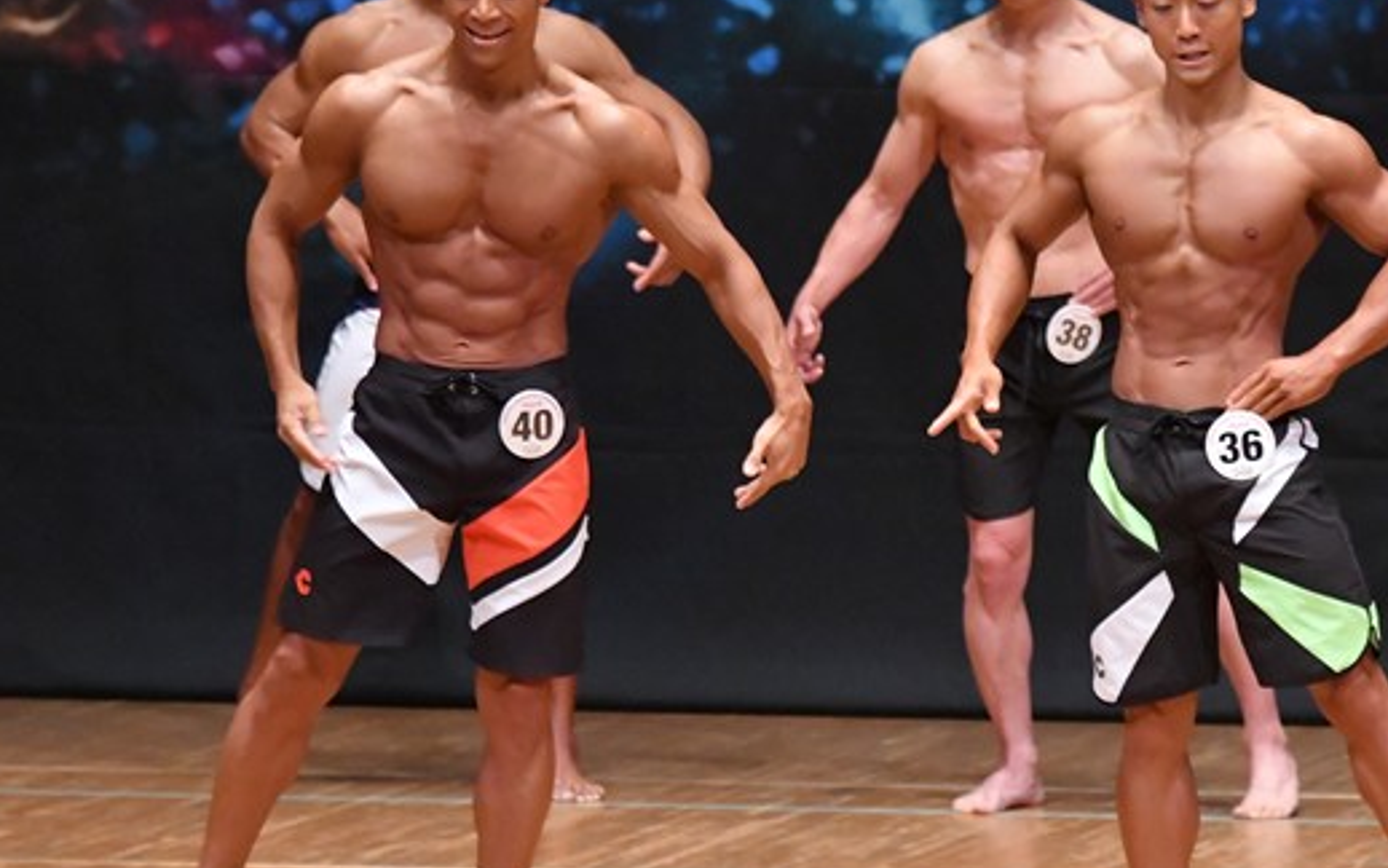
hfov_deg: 4.8
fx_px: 16421
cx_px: 886
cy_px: 525
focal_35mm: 434
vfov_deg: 3.0
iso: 8000
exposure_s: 1/400
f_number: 5.6
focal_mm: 190
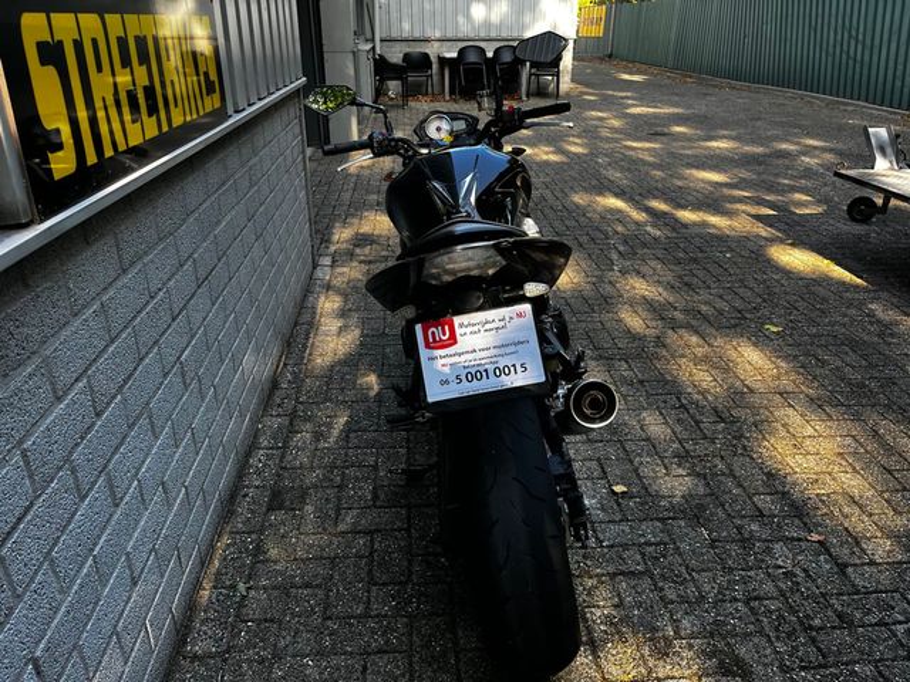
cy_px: 341
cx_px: 455
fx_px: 683
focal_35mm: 26
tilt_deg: -25.5
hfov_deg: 67.3
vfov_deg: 53.1
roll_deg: -0.5
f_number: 1.6
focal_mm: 5.1
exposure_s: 1/121
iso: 50
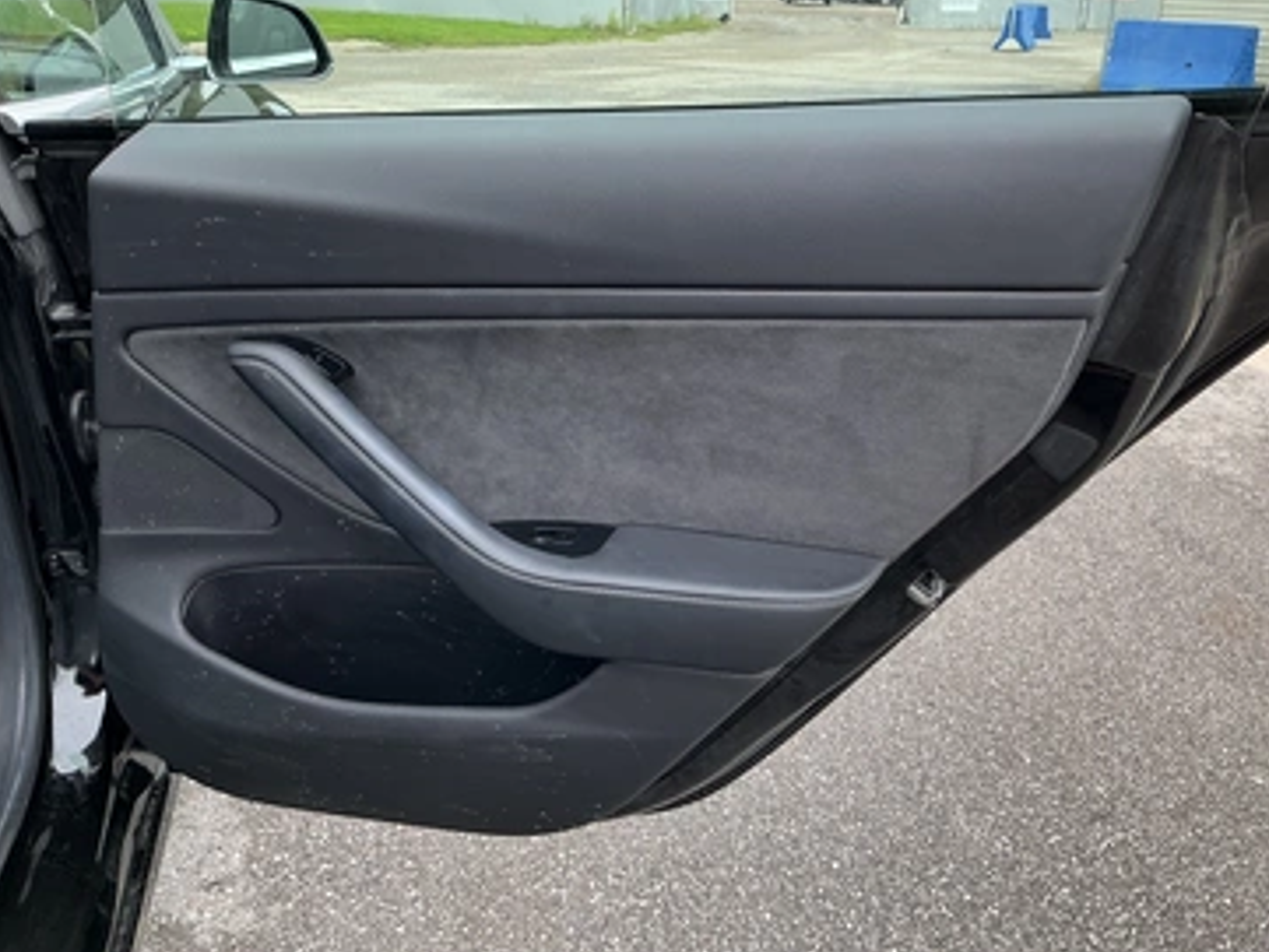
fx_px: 1137
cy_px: 464
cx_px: 693
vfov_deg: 45.5
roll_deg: -0.8
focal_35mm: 31
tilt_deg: -21.8
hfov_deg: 58.2
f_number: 1.8
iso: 20
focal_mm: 3
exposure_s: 1/149
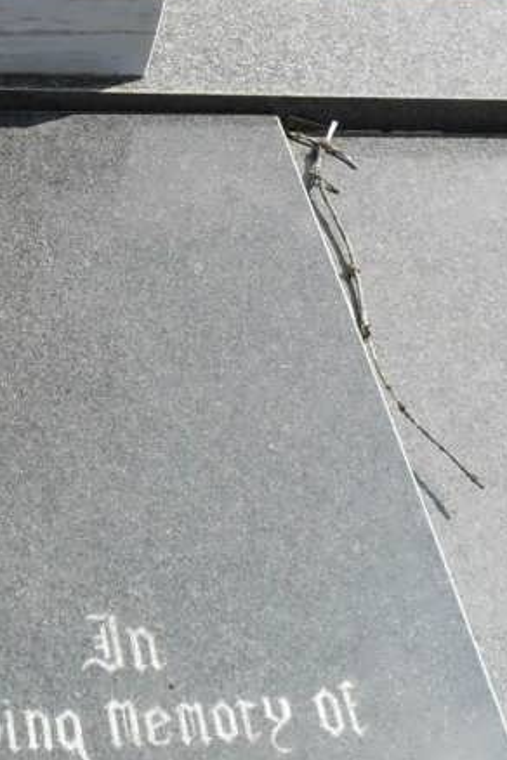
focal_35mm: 77
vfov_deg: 25.3
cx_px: 0
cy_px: 43
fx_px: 1626
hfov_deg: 17.3
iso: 100
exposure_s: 1/750
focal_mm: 4.9
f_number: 3.5
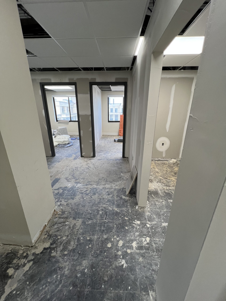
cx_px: 113
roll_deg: -1.6
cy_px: 150
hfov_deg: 89.9
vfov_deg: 106.2
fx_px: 113
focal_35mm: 13
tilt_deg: -17.2
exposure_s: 1/120
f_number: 1.8
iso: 125
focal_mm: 1.57
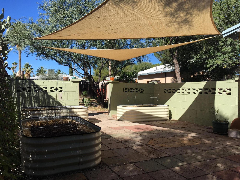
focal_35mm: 29
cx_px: 120
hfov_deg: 61.7
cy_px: 90
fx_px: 201
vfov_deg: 48.2
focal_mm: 4.15
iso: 25
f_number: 2.2
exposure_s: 1/1508
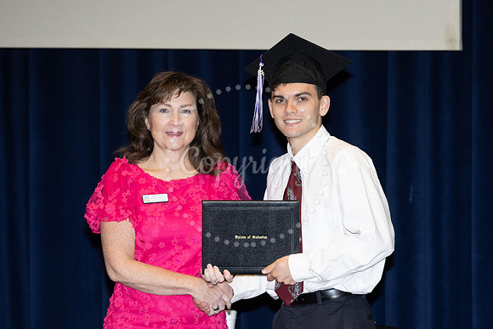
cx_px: 301
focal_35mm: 173
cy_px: 234
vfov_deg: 7.9
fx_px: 2366
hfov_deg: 11.9
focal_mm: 120
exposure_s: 1/125
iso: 1000
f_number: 5
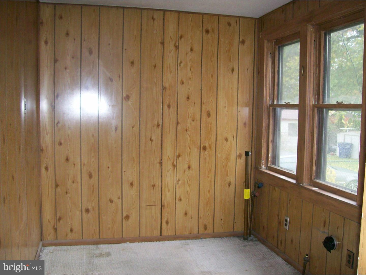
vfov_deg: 39.7
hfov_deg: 51.4
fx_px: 381
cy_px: 138
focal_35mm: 36
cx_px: 183
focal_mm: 6
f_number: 2.7
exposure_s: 1/64
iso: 140
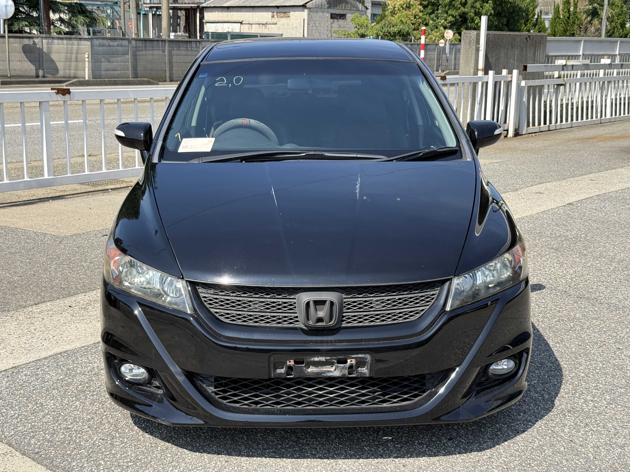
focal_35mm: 48
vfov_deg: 30.3
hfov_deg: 39.7
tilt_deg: -12.0
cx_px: 315
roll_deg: -1.4
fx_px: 874
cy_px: 236
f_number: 1.78
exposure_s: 1/2667
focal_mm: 6.76
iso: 64
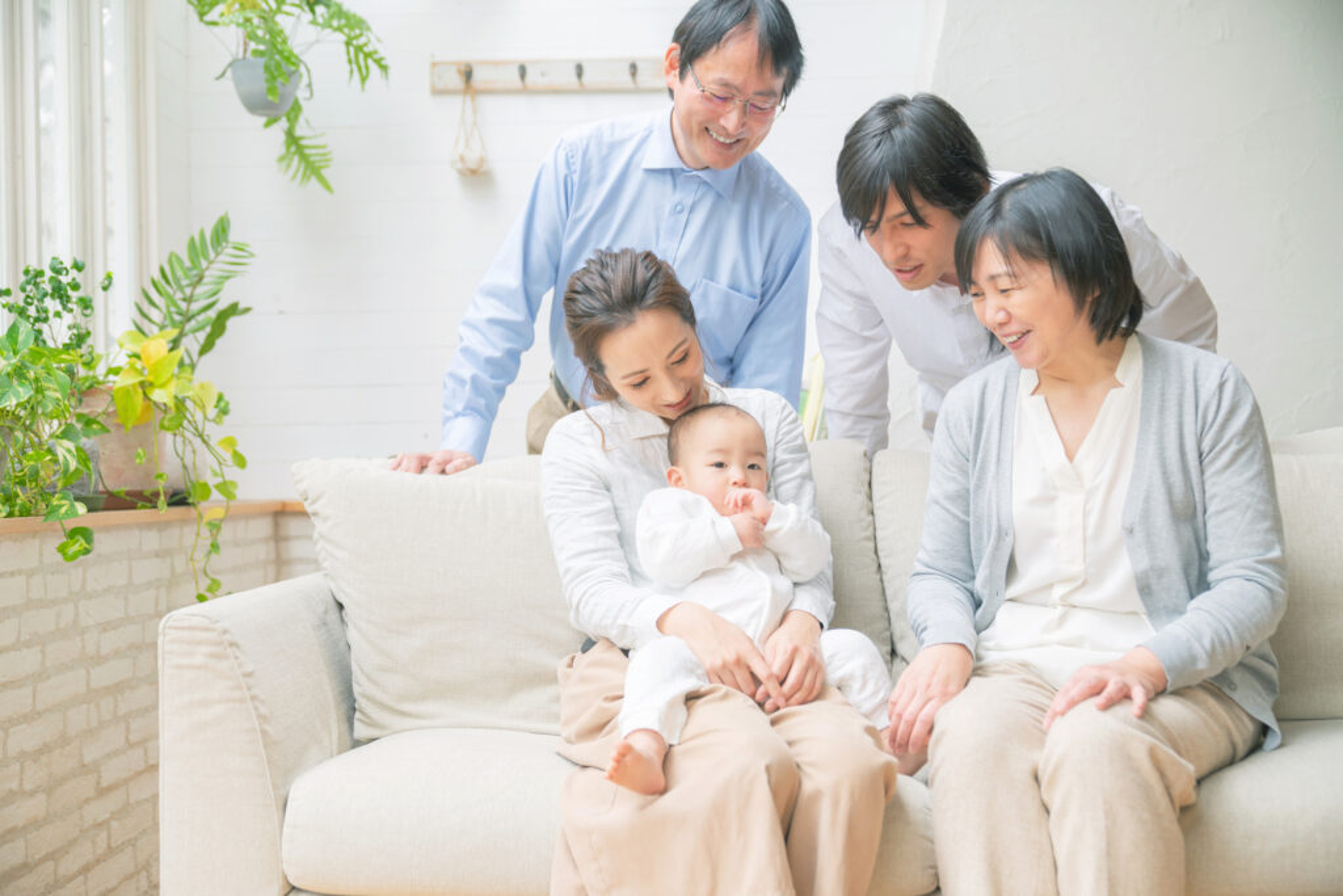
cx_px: 672
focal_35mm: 43
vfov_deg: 31.2
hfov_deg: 45.4
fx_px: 1604
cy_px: 448
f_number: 2.8
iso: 250
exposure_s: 1/160
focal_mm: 43
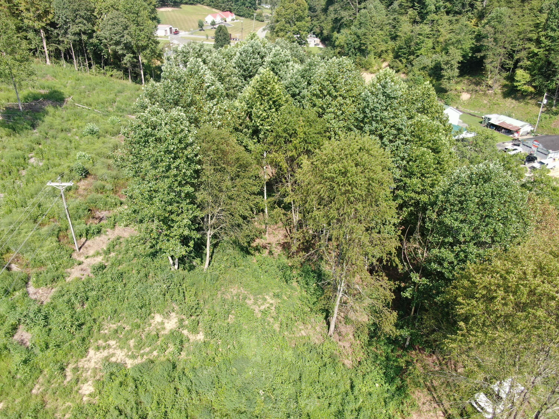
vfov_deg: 56.8
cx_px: 280
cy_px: 210
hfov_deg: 71.6
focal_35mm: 24
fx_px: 388
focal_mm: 4.39
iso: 100
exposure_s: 1/500
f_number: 2.8
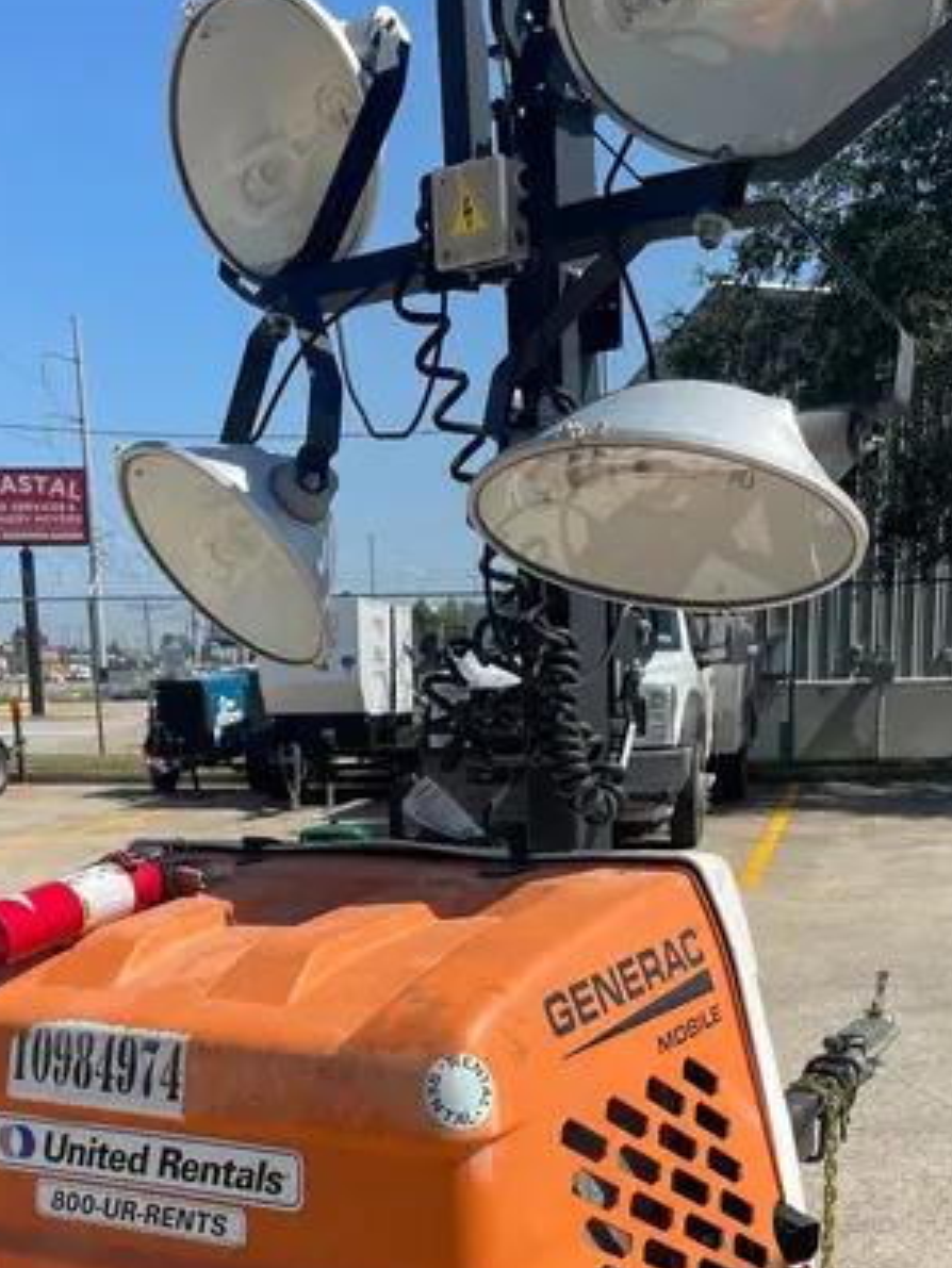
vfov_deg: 37.9
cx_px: 450
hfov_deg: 30.3
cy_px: 1049
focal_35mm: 48
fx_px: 1759
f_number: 1.6
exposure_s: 1/4132
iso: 32
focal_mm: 4.2
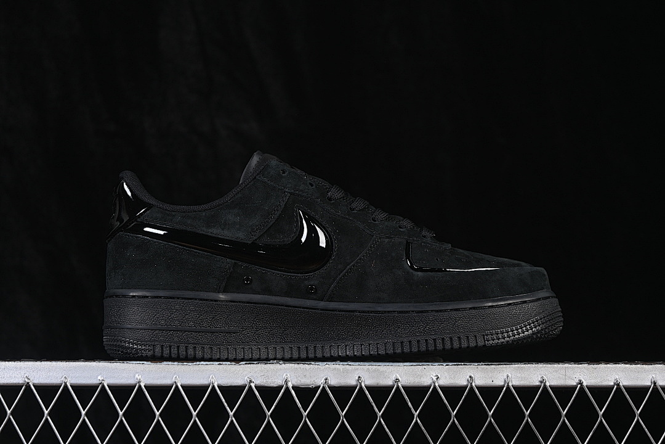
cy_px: 222
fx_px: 1385
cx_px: 332
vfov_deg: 18.2
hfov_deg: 27.0
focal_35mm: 75
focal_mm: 50
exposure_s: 1/60
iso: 160
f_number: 6.3
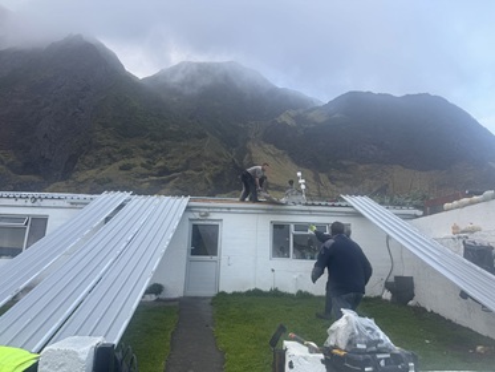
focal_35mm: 24
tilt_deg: +15.4
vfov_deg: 56.8
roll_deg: -1.4
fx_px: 343
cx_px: 248
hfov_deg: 71.6
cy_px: 186
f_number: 1.78
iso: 64
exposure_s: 1/277
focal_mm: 6.76
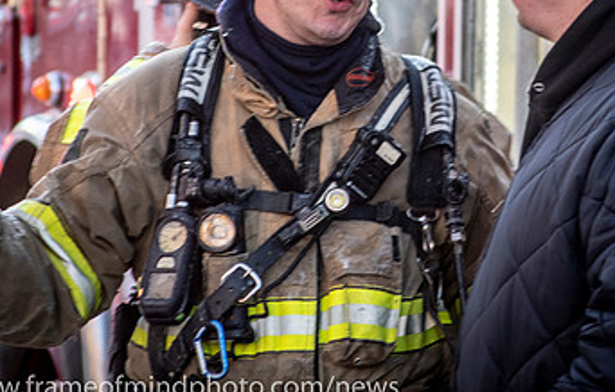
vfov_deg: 3.3
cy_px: 55
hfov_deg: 5.2
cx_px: 389
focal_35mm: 400
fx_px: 6742
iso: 800
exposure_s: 1/125
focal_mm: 122
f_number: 4.8
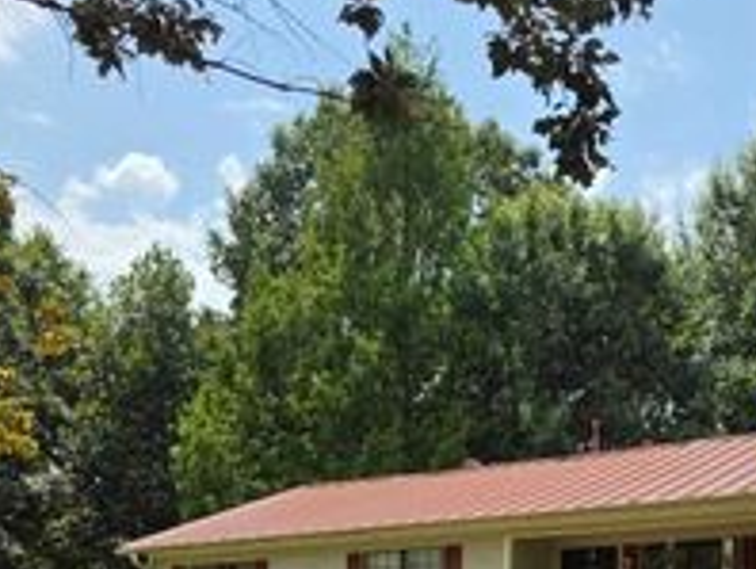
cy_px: 594
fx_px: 1268
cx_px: 599
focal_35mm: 58
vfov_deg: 24.0
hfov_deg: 32.3
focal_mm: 6.5
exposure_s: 1/7939
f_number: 1.4
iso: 50
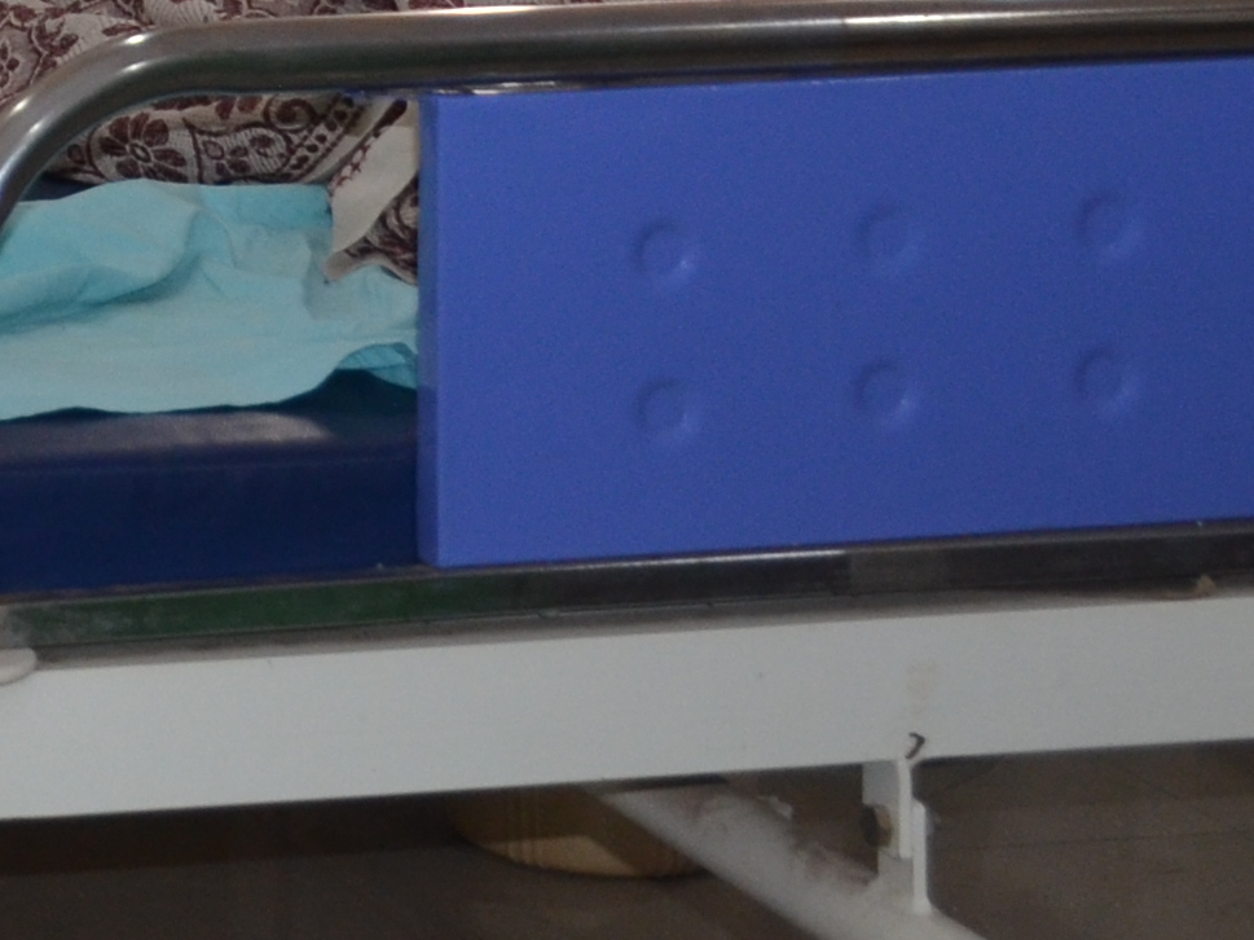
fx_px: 6100
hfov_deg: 10.9
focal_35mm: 168
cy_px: -1089
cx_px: -1051
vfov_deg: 8.3
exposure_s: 1/100
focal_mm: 23
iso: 400
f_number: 3.8
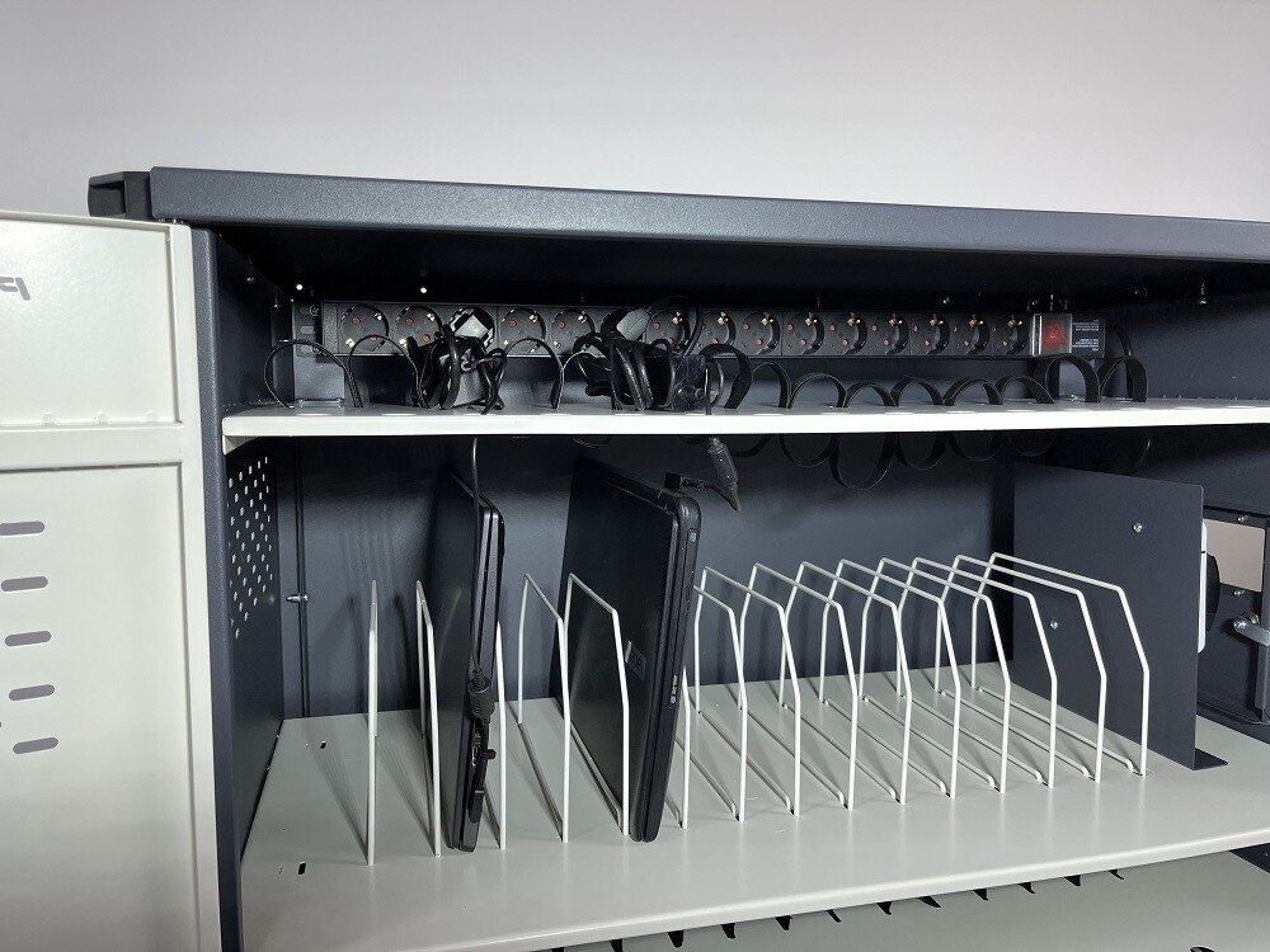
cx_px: 635
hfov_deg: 67.3
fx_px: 954
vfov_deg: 53.1
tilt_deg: -6.8
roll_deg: +0.2
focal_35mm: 26
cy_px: 476
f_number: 1.6
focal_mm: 5.1
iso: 40
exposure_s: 1/100
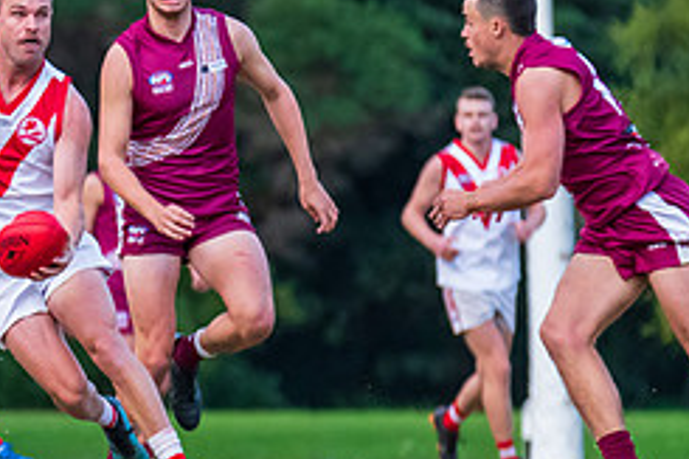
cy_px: 138
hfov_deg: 1.8
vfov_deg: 1.2
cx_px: -208
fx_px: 21688
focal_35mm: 1134
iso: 2800
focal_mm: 350
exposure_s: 1/1250
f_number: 6
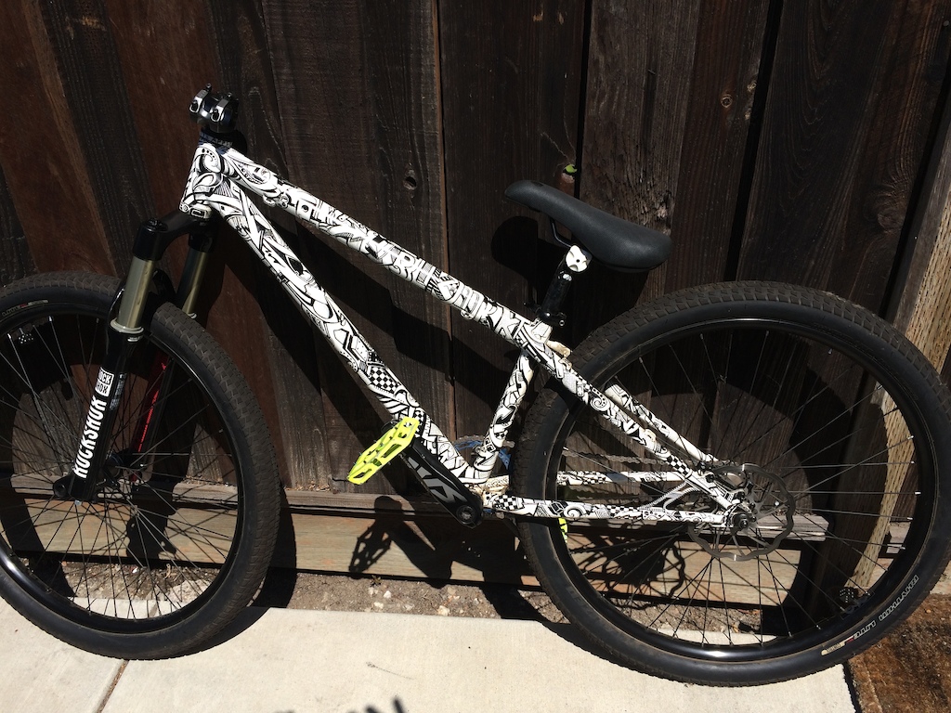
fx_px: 797
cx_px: 476
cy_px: 356
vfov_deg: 48.2
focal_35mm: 29
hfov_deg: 61.7
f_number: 2.2
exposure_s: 1/2160
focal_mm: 4.15
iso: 32
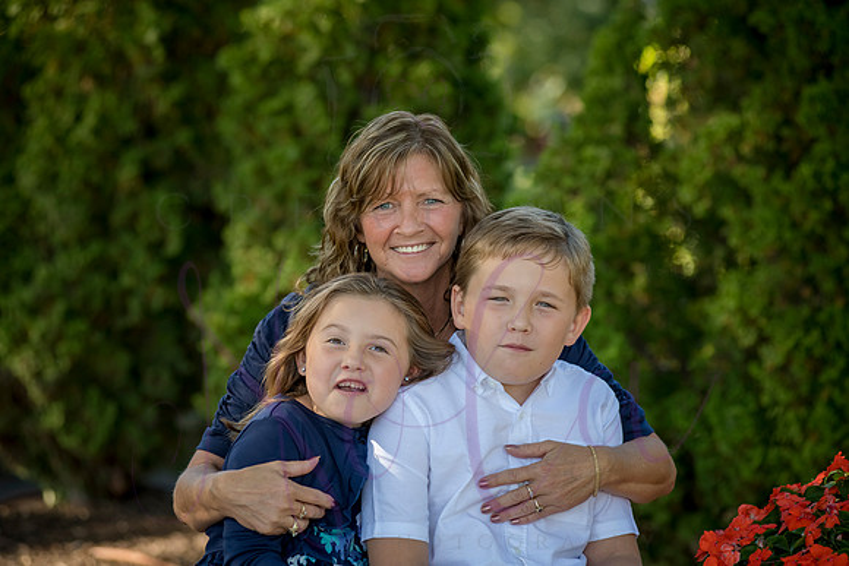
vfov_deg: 11.4
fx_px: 2831
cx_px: 424
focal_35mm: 120
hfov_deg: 17.1
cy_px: 283
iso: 400
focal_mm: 120
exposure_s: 1/400
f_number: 4
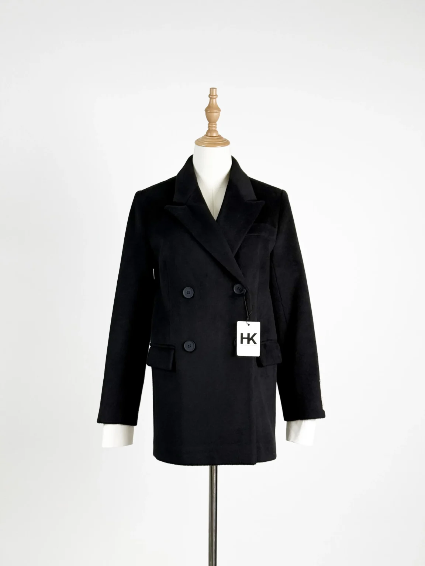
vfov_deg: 39.7
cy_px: 283
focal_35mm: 48
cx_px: 212
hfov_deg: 30.3
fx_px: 786
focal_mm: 6.76
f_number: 1.78
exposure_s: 1/254
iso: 64
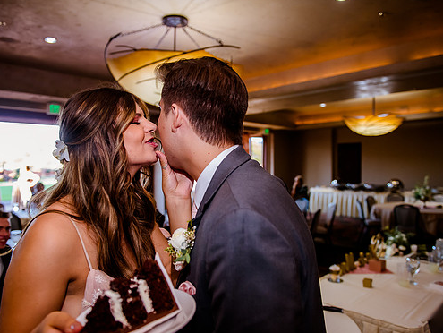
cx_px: 214
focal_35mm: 27
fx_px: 346
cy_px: 166
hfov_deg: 65.3
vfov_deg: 51.4
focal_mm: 24
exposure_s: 1/400
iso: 3200
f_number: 2.8
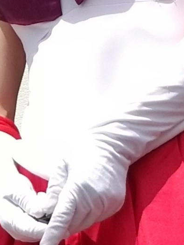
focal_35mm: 156
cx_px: -155
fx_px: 1106
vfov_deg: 12.5
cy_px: 263
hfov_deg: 9.1
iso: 40
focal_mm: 2.95
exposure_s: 1/1280
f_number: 1.7
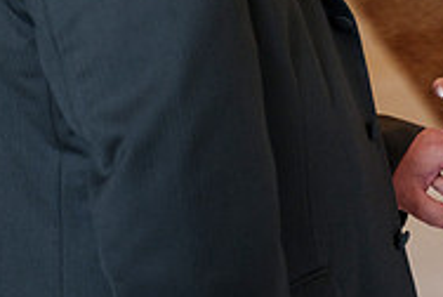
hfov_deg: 8.8
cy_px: -88
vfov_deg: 5.9
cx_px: 464
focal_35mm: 231
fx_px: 2847
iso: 1600
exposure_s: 1/250
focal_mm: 75
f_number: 2.8
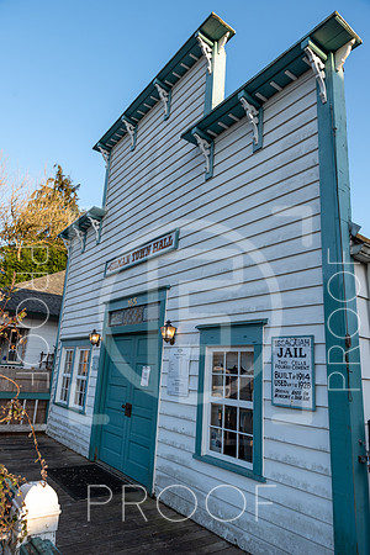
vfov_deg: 73.7
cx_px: 185
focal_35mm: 24
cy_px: 278
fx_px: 370
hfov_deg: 53.1
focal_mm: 24
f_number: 7.1
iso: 100
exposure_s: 1/200
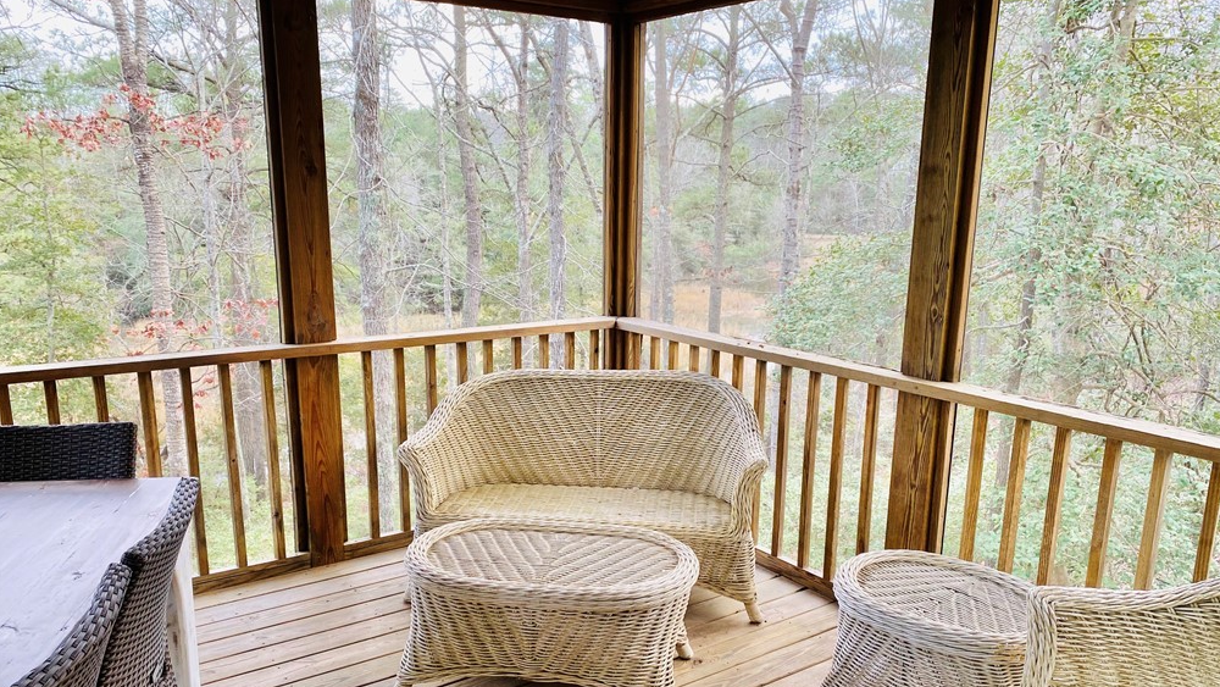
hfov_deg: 66.1
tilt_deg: -12.5
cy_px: 421
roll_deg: -1.1
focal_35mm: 29
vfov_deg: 40.0
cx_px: 617
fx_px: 938
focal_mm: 4.25
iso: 64
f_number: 1.8
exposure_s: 1/60
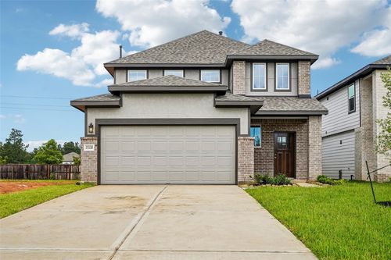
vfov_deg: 35.0
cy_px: 130
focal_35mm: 38
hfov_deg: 50.7
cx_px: 196
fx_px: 413
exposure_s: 1/640
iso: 500
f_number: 8
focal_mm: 38
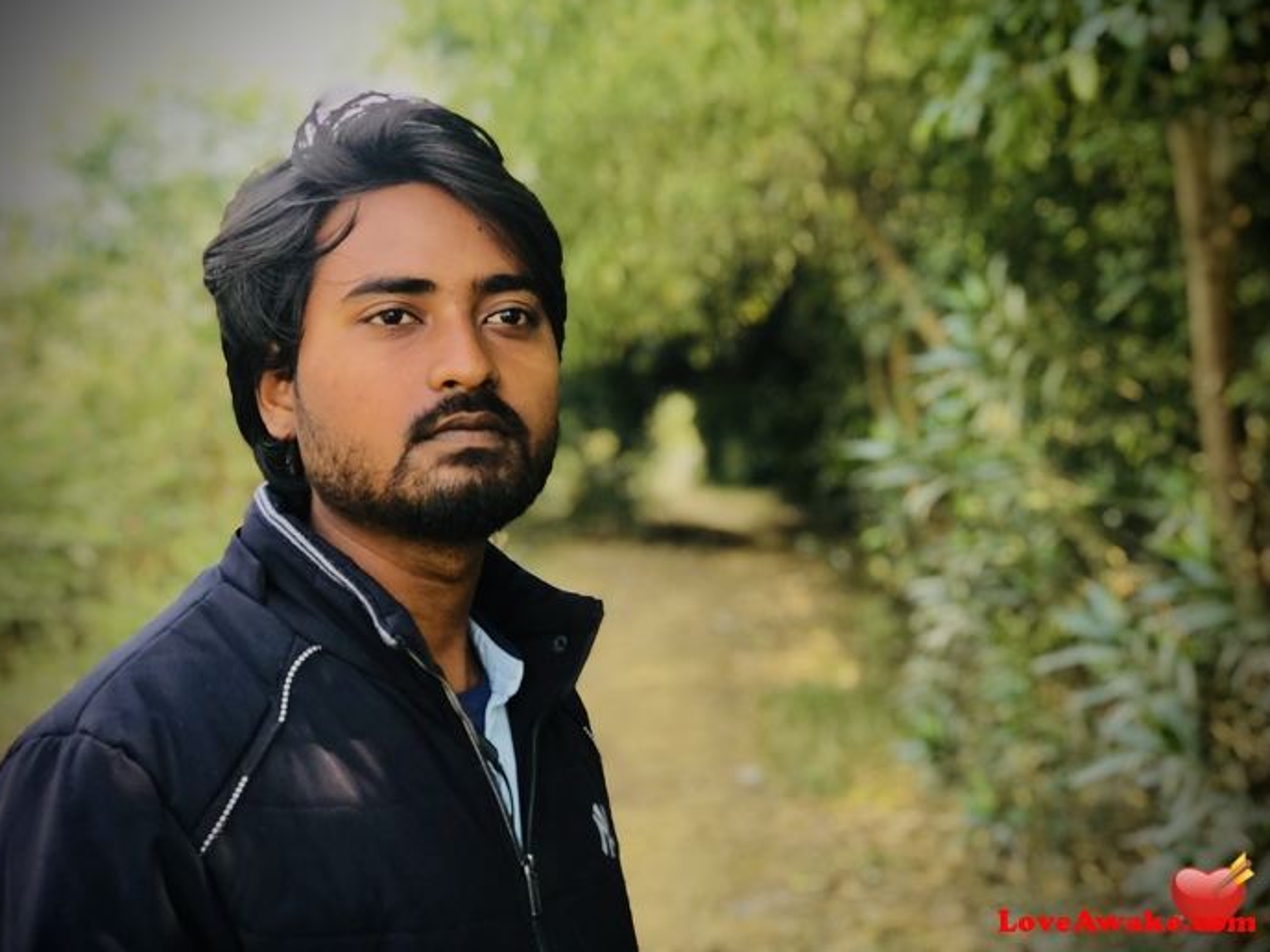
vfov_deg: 25.2
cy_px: 470
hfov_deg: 33.2
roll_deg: +0.2
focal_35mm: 58
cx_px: 628
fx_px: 2128
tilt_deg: -2.2
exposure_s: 1/50
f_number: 2.8
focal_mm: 6.6
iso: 20
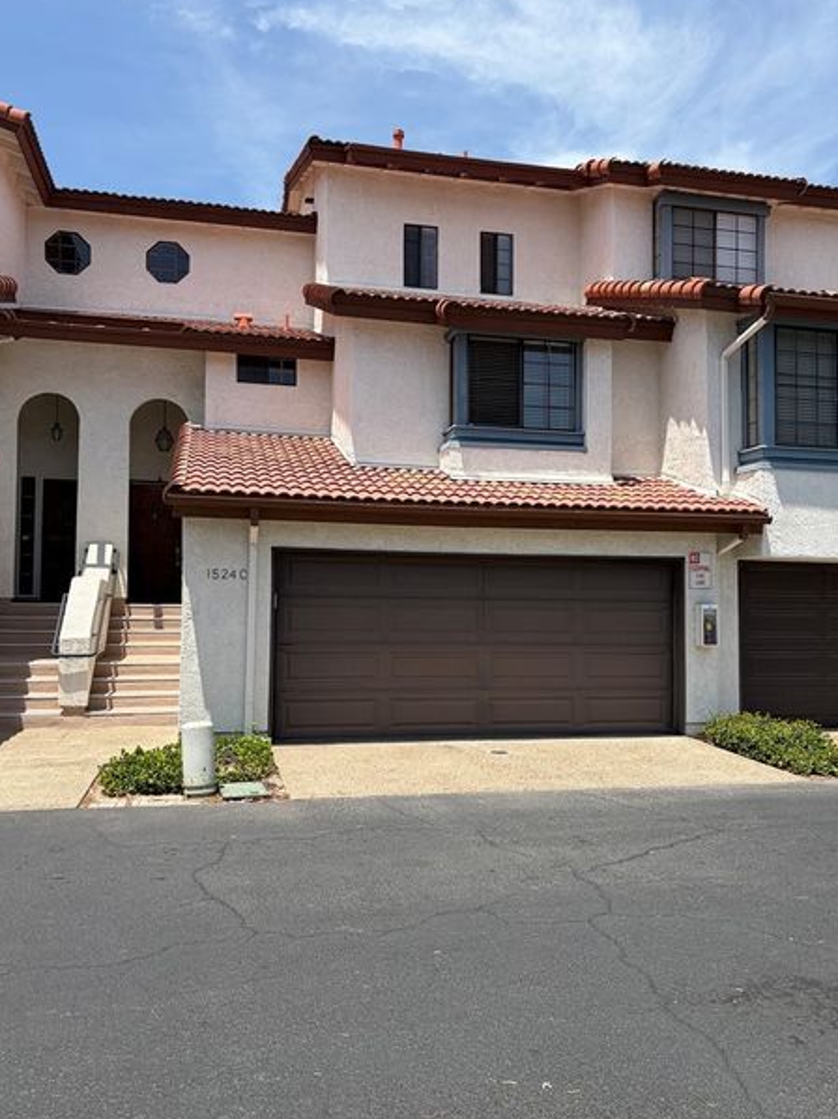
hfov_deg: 48.2
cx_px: 438
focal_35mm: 29
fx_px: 937
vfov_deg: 61.7
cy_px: 566
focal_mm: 5.96
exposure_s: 1/3831
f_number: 1.6
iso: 64
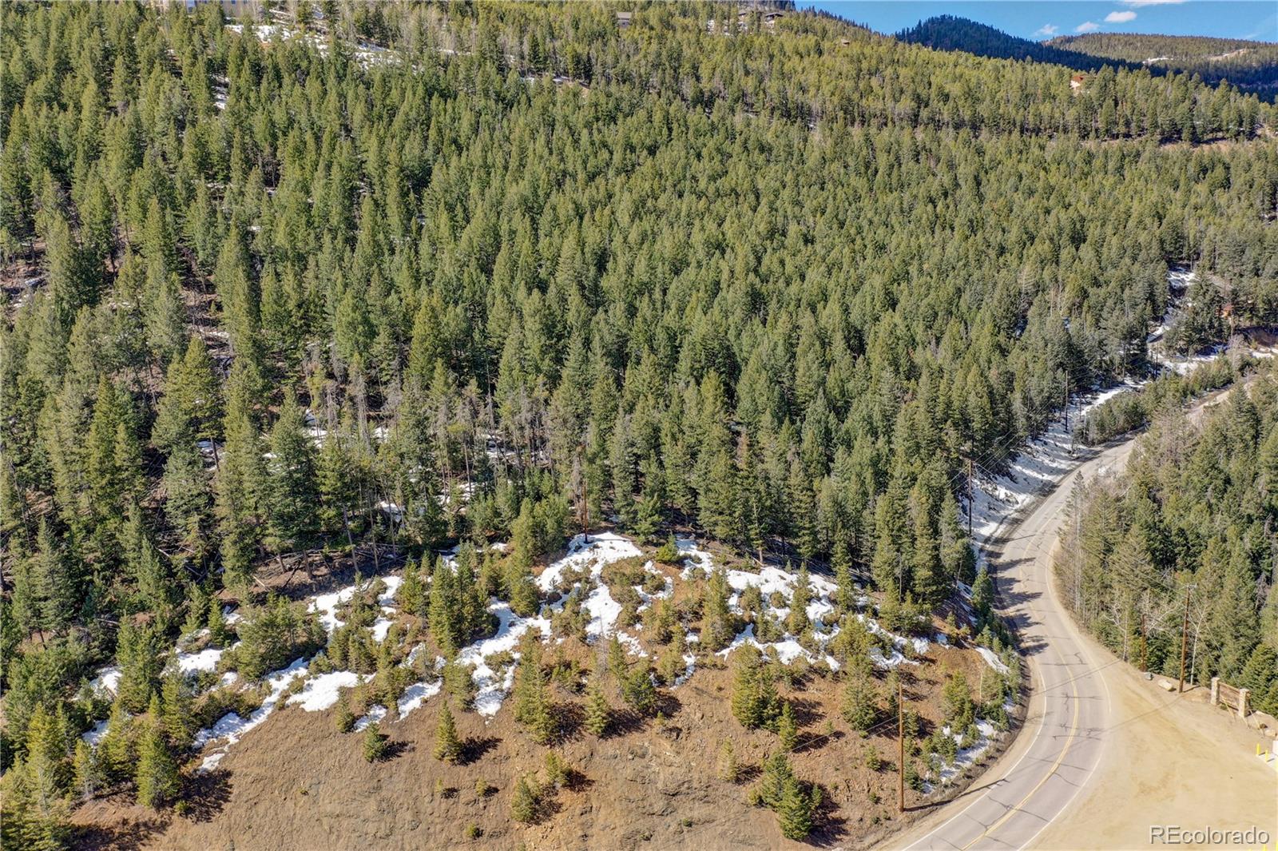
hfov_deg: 65.5
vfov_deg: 46.4
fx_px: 993
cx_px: 639
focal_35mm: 28
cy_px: 426
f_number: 5
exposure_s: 1/200
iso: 100
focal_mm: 10.3
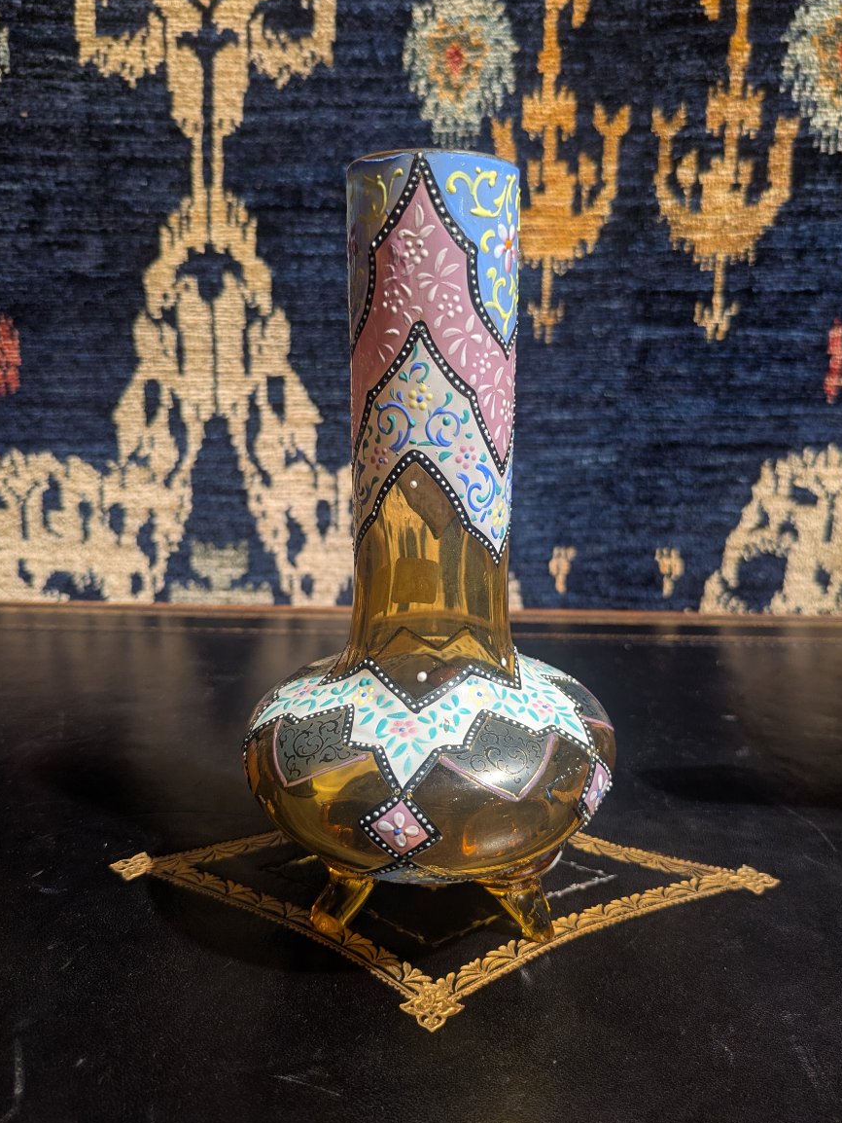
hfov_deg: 53.1
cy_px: 545
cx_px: 433
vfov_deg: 67.3
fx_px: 843
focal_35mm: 26
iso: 75
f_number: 1.89
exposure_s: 1/50
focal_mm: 5.43
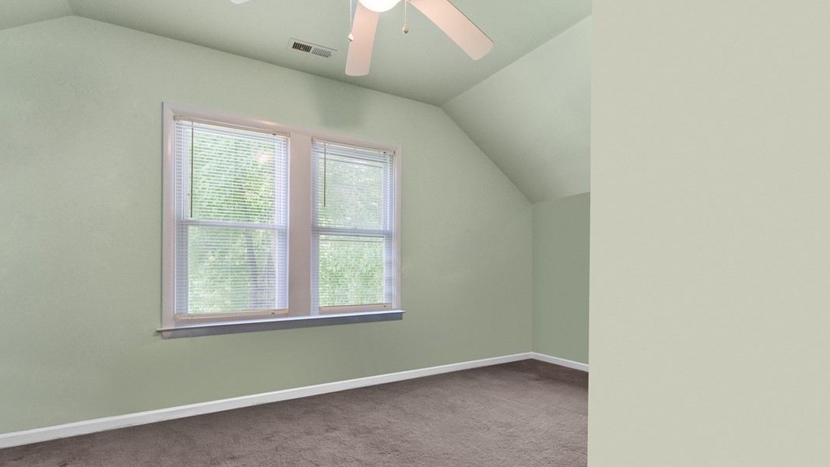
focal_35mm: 17
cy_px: 267
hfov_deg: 97.1
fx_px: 366
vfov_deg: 64.7
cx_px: 416
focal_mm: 15.6
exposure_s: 1/50
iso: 1000
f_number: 7.1
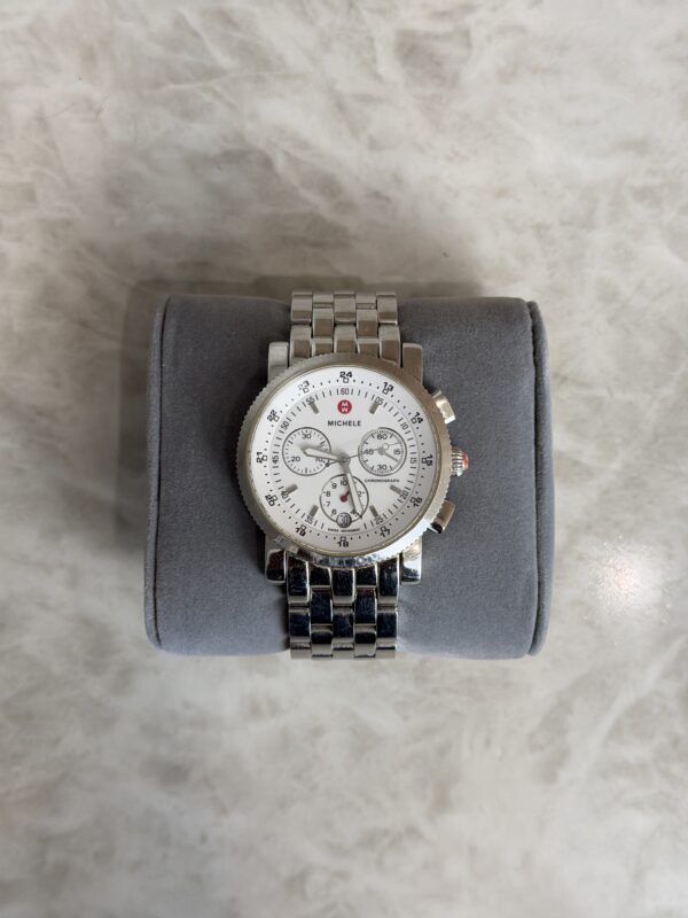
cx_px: 344
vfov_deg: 39.7
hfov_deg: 30.3
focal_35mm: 48
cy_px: 459
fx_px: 1272
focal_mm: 6.76
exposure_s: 1/120
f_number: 1.78
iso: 100
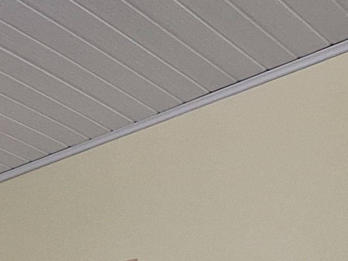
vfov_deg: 14.4
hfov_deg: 21.6
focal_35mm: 76
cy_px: 589
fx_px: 764
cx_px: -171
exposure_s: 1/120
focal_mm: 1.74
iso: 80
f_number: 2.2
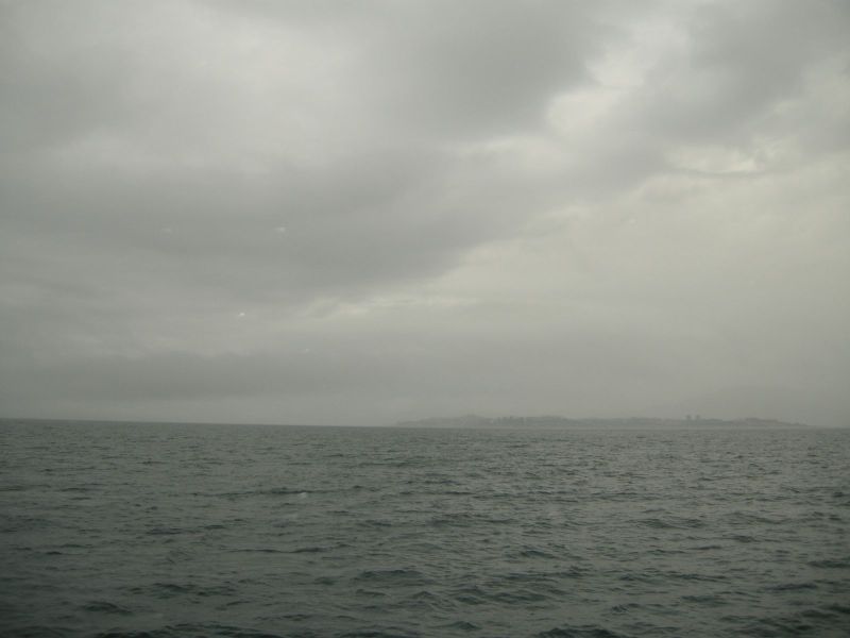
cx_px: 425
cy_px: 319
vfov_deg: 40.7
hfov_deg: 52.6
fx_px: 859
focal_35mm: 35
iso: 88
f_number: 2.7
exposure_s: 1/280
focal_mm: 7.5
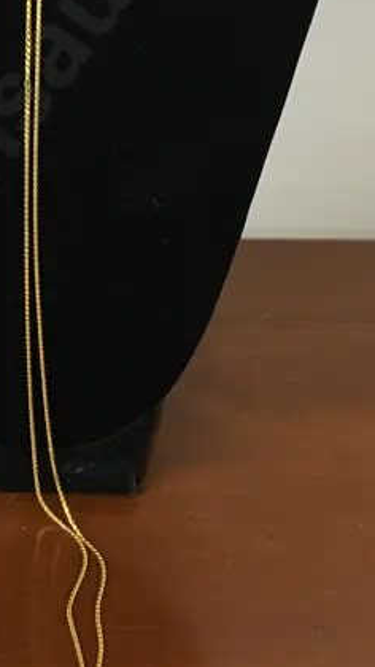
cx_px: 6
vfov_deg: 26.9
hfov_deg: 15.4
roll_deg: +0.6
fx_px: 1362
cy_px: 118
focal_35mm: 77
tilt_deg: -26.6
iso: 80
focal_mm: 4.15
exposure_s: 1/17
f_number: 2.2
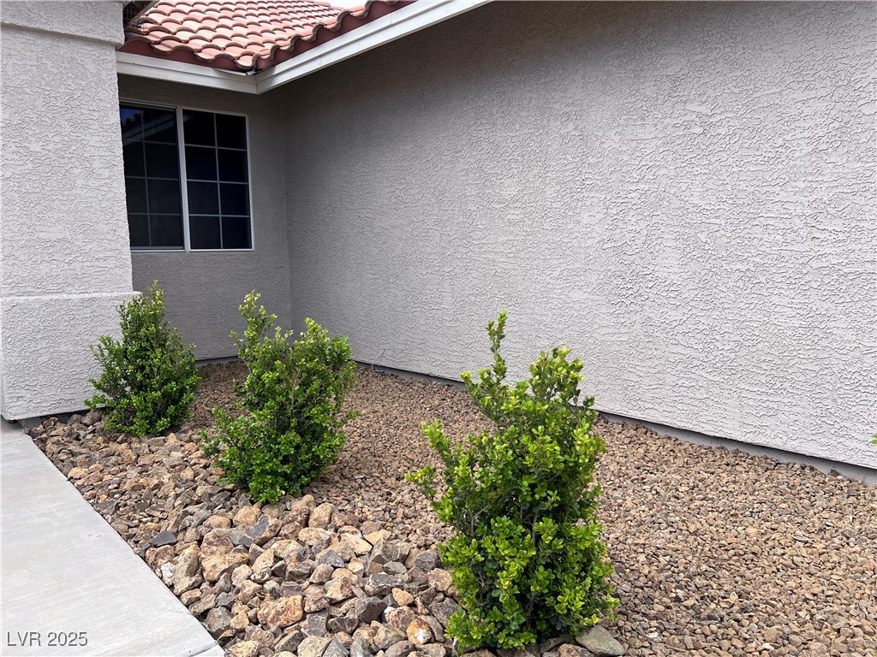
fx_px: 659
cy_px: 328
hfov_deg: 67.3
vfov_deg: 53.1
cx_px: 438
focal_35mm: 26
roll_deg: +0.7
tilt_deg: -7.1
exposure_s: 1/1295
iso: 50
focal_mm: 5.7
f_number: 1.5
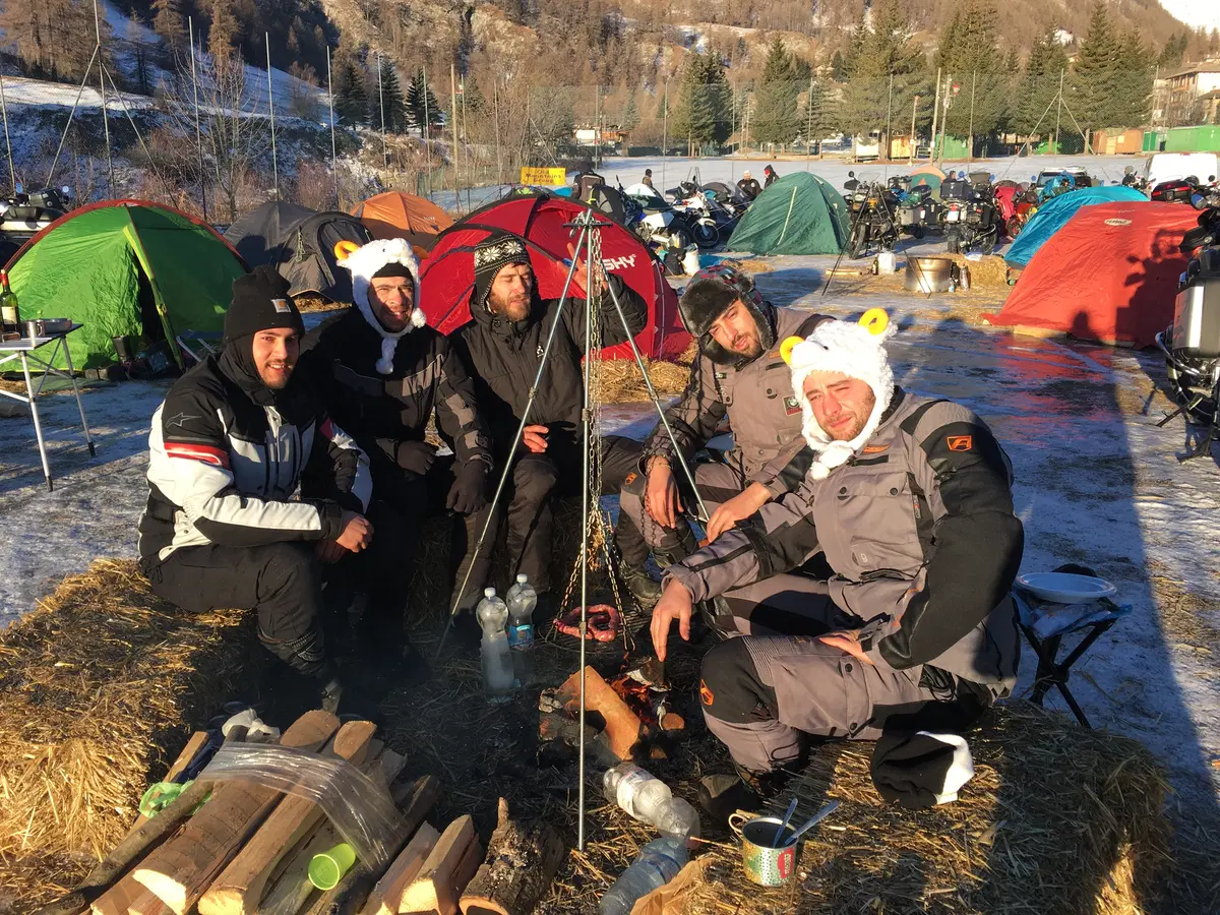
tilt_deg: -15.0
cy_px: 458
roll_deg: -0.6
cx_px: 610
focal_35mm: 29
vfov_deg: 48.2
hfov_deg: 61.7
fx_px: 1022
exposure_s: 1/527
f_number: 2.2
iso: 25
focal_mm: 4.15
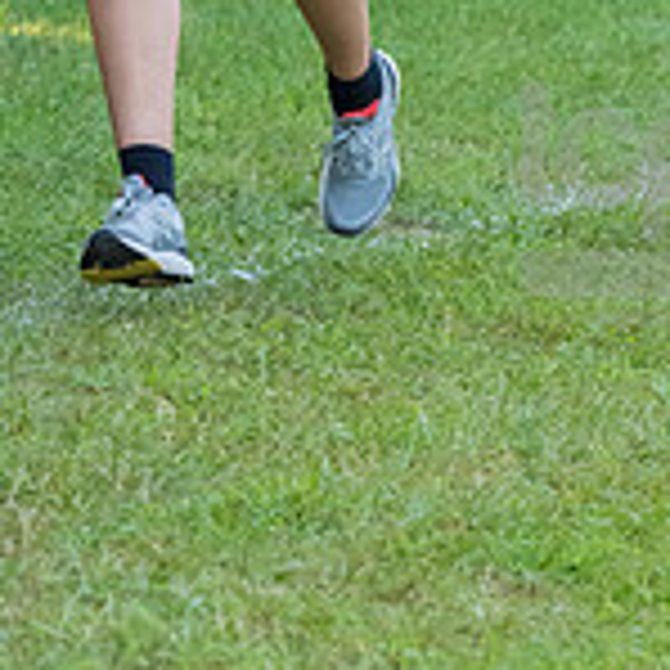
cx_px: 133
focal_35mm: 500
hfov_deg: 3.5
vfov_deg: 3.5
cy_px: -283
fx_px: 10949
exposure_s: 1/1600
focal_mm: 130
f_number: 5
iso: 3200
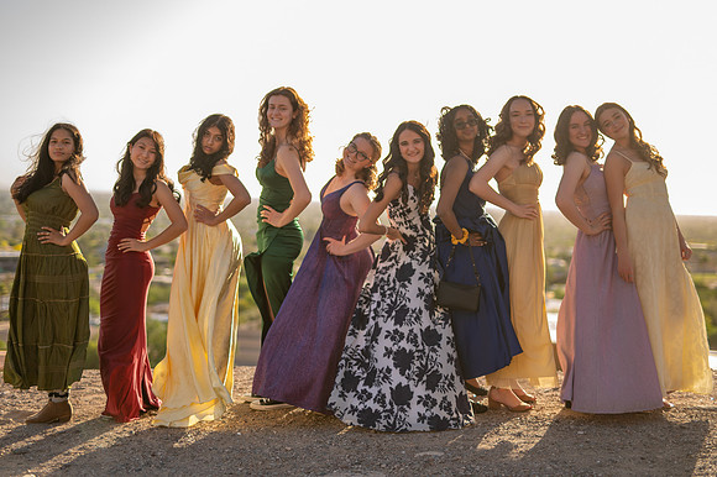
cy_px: 210
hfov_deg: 35.7
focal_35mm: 56
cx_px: 371
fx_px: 1114
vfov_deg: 24.2
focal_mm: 50
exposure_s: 1/2000
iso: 100
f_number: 1.4
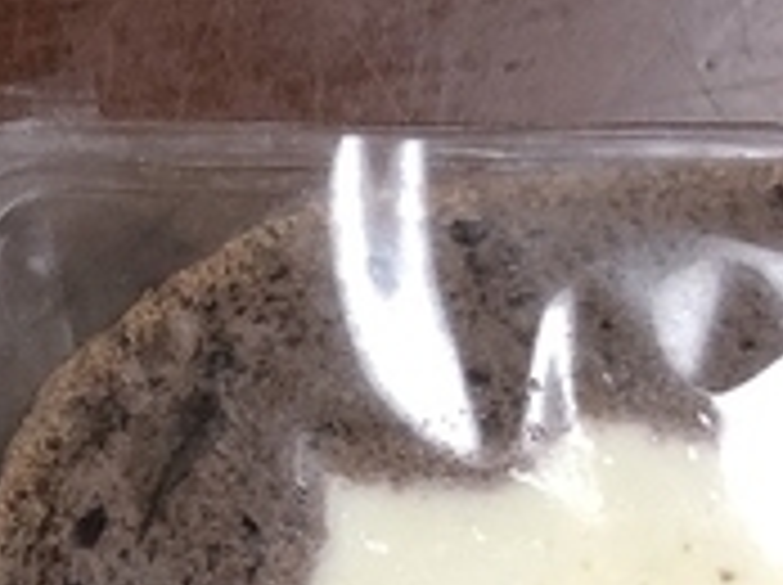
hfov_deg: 14.6
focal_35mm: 129
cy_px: 819
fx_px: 2914
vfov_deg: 11.1
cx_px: -243
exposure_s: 1/17
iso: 80
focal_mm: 3.99
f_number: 1.8
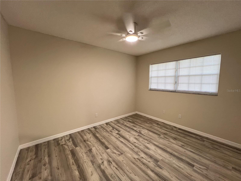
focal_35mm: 13
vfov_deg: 89.9
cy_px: 90
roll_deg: -0.7
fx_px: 91
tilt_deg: -5.4
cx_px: 120
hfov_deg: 106.2
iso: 200
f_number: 1.8
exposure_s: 1/60
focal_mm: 1.57
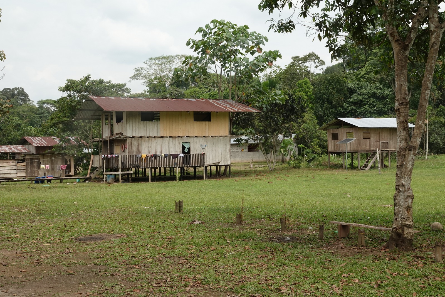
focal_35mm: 44
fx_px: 544
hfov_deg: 44.5
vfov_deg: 30.5
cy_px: 148
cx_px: 222
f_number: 10
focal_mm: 16.31
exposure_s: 1/50
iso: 100
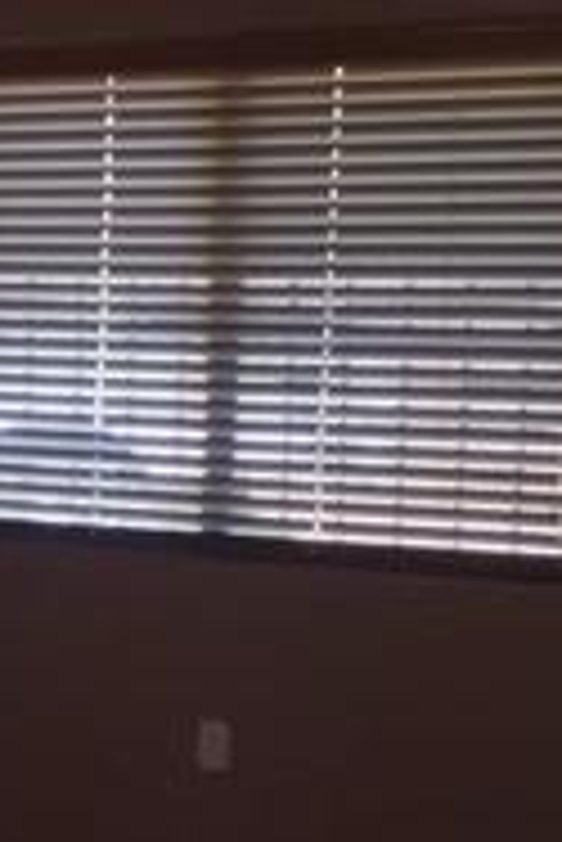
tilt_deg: -7.9
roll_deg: -0.4
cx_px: -409
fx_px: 2407
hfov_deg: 12.3
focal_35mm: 103
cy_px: 572
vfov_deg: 19.7
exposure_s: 1/30
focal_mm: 4.15
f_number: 2.2
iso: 50
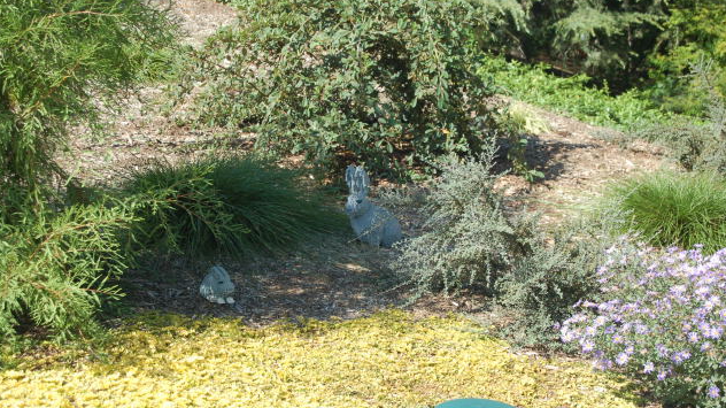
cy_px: 202
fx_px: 1684
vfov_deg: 13.8
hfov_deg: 24.3
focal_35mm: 88
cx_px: 361
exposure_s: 1/125
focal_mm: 55
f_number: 5.6
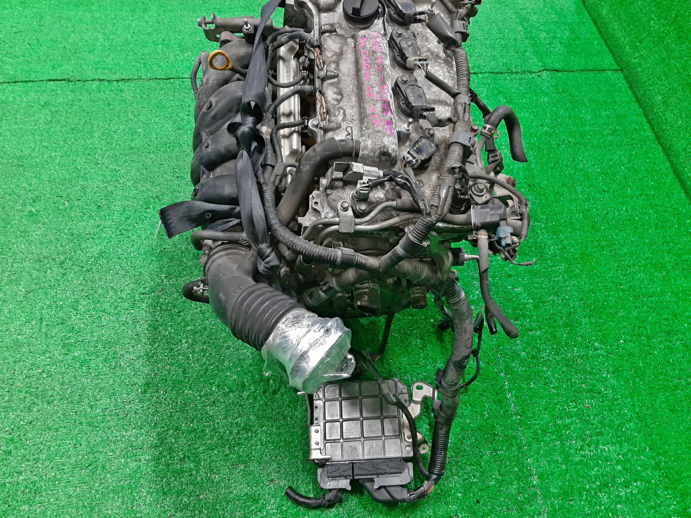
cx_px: 346
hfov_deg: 67.3
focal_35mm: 26
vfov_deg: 53.1
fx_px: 519
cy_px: 259
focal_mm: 3.93
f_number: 1.7
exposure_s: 1/50
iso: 143
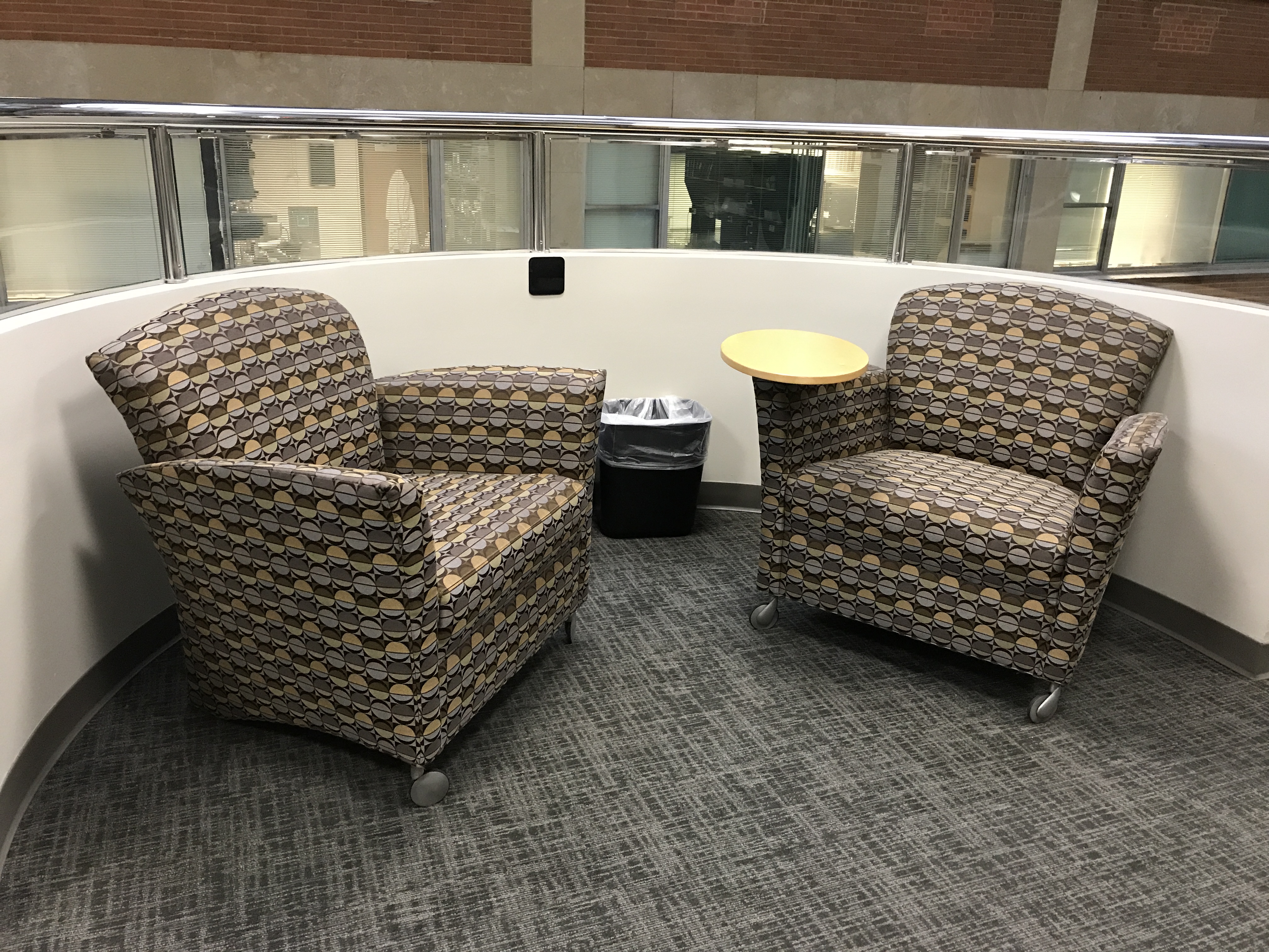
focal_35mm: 28
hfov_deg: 63.4
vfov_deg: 49.7
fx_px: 1026
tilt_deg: -18.7
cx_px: 634
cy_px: 476
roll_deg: -1.9
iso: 80
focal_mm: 3.99
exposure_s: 1/15
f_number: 1.8
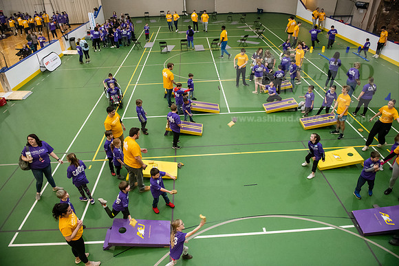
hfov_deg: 73.7
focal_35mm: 24
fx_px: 266
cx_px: 200
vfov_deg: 53.2
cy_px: 133
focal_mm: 24
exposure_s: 1/200
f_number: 3.5
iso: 3200
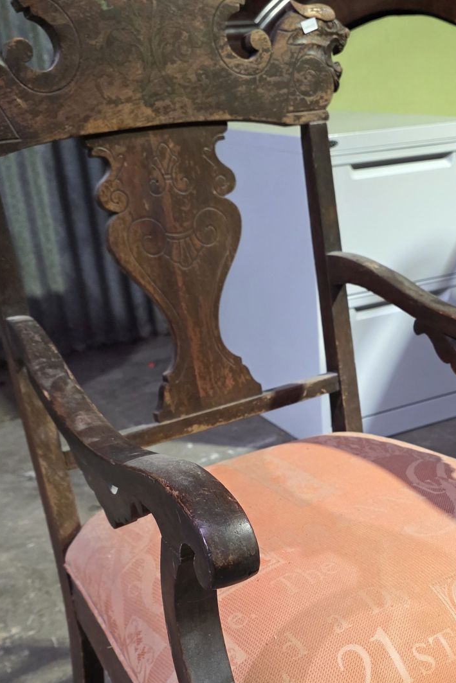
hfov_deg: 29.6
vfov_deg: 42.2
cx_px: 309
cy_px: 519
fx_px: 855
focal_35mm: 45
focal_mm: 6.3
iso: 400
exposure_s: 1/100
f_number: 1.7
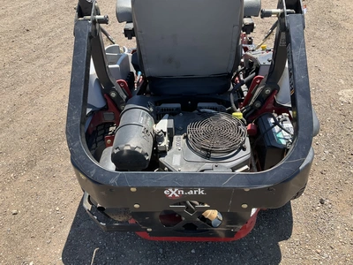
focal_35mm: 29
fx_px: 296
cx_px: 176
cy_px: 132
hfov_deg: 61.7
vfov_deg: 48.2
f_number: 1.8
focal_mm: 3
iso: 25
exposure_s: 1/657
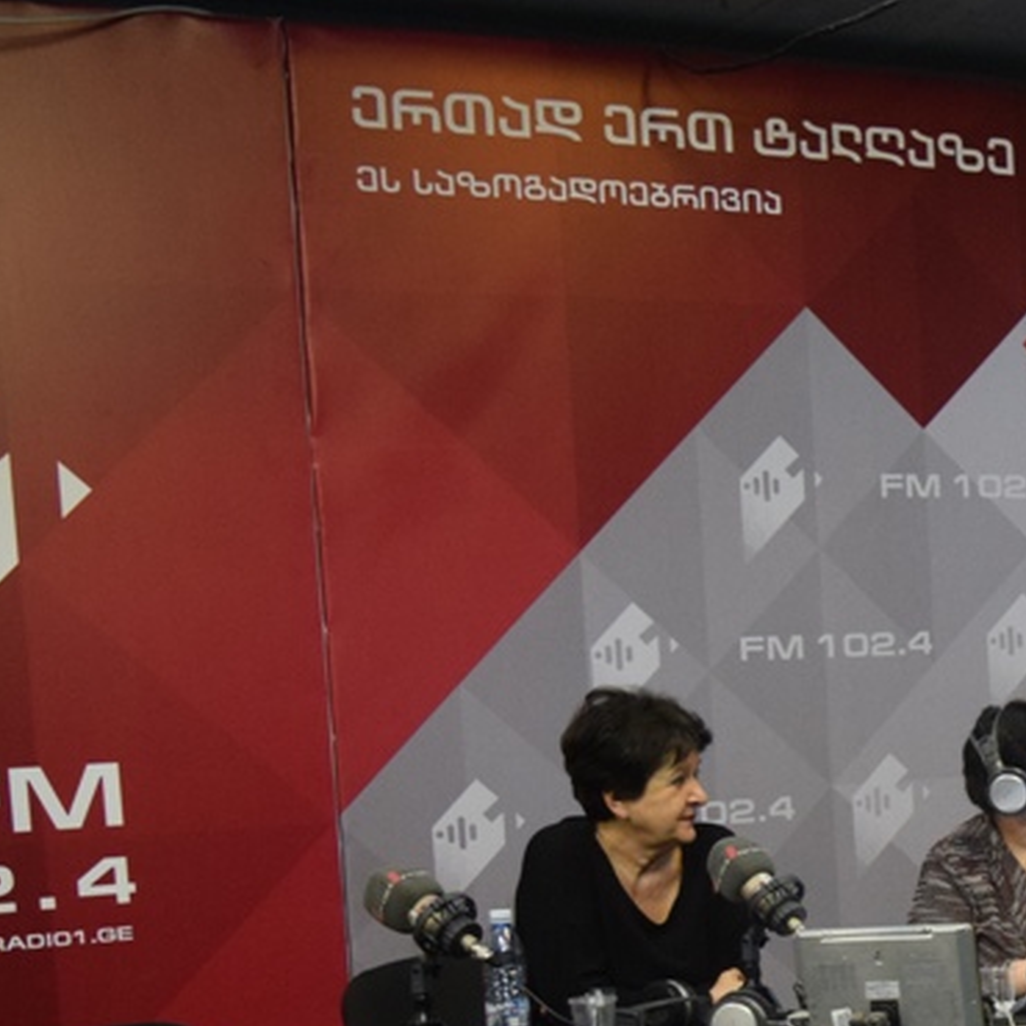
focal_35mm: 74
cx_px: 1353
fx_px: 2487
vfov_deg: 22.8
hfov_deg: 21.1
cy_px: 894
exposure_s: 1/60
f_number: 3.8
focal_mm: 21
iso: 2000
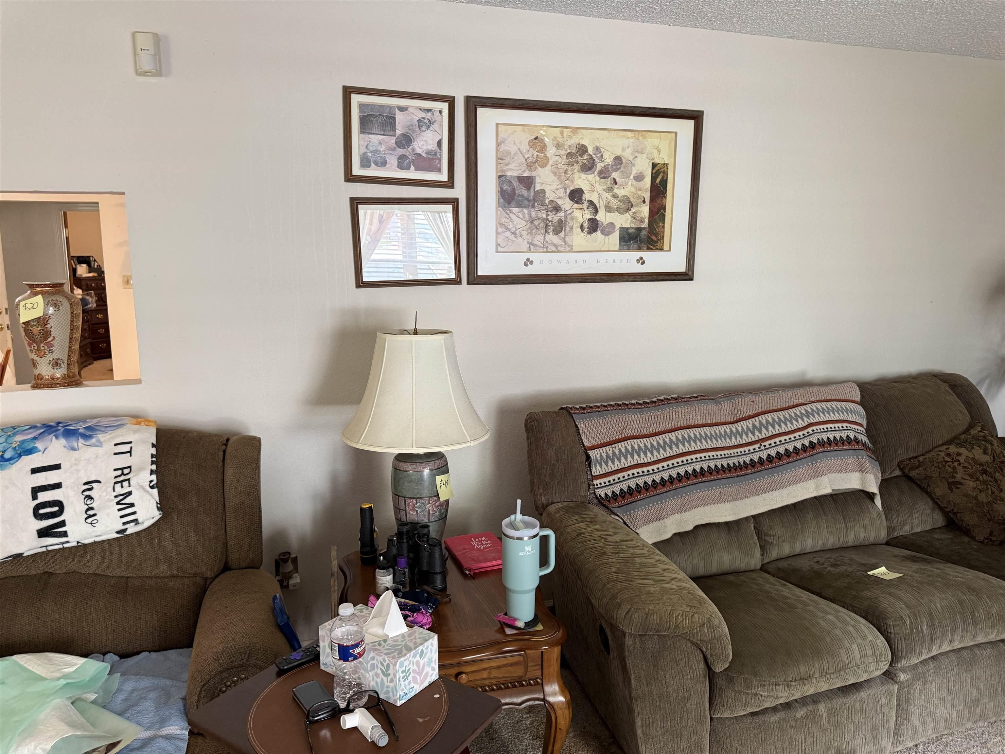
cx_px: 502
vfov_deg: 56.8
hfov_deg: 71.6
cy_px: 377
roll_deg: -1.1
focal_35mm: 24
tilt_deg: -6.3
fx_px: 697
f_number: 1.78
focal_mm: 6.76
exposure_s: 1/60
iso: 320
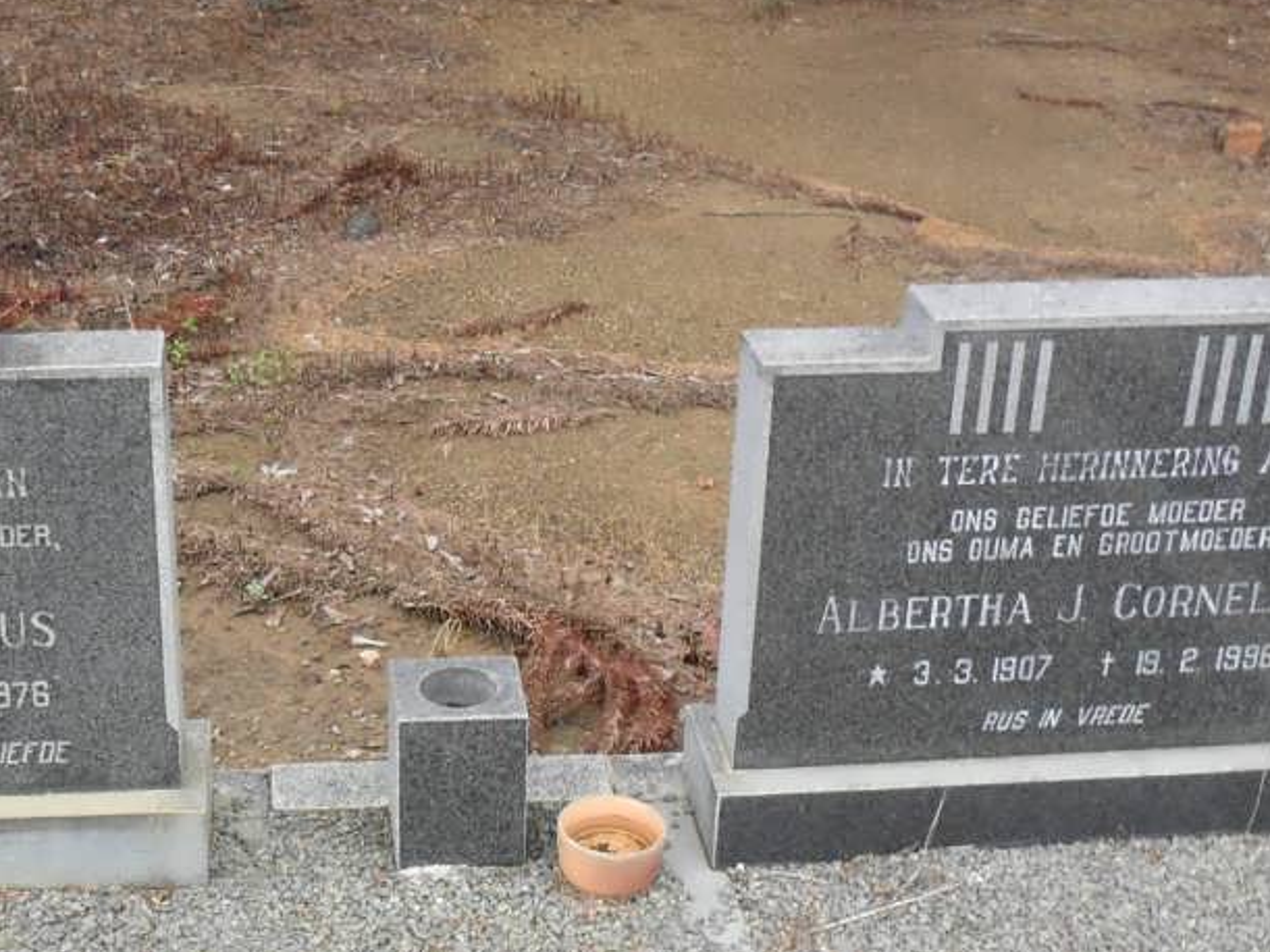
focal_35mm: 53
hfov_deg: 36.1
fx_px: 1944
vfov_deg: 27.5
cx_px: 513
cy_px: 555
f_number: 3.5
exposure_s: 1/90
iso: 100
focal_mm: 4.9
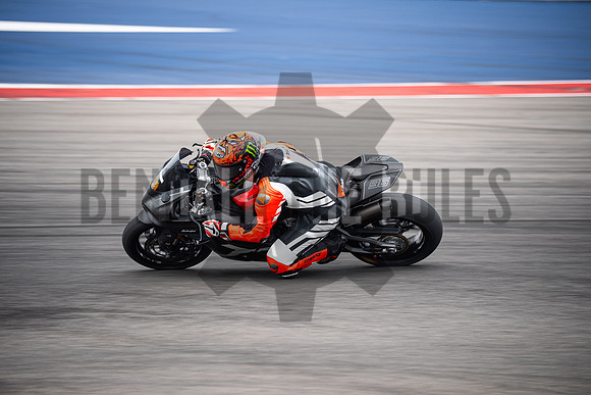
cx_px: 296
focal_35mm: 210
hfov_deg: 9.8
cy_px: 198
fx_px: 3448
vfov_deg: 6.5
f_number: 2.8
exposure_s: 1/250
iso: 160
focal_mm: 140
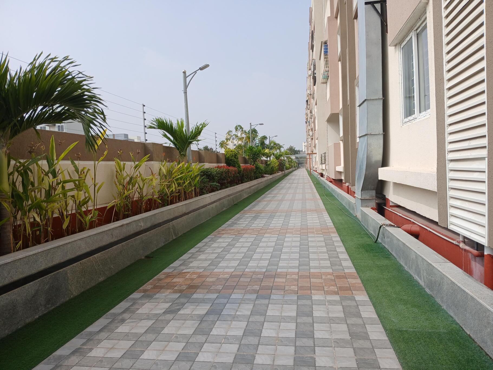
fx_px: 370
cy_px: 185
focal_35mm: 26
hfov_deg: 67.3
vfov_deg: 53.1
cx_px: 246
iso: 20
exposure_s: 1/644
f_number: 1.8
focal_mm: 3.98
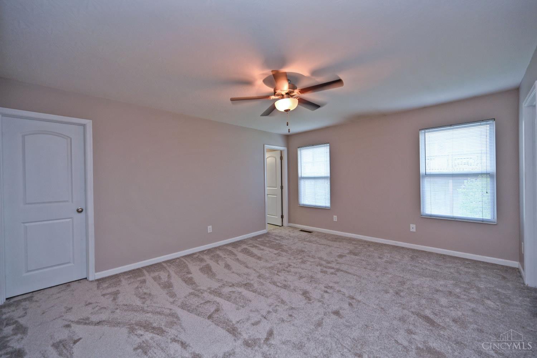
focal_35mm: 14
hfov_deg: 104.3
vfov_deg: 81.2
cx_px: 268
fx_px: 209
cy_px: 179
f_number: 4
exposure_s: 1/60
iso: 220
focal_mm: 14
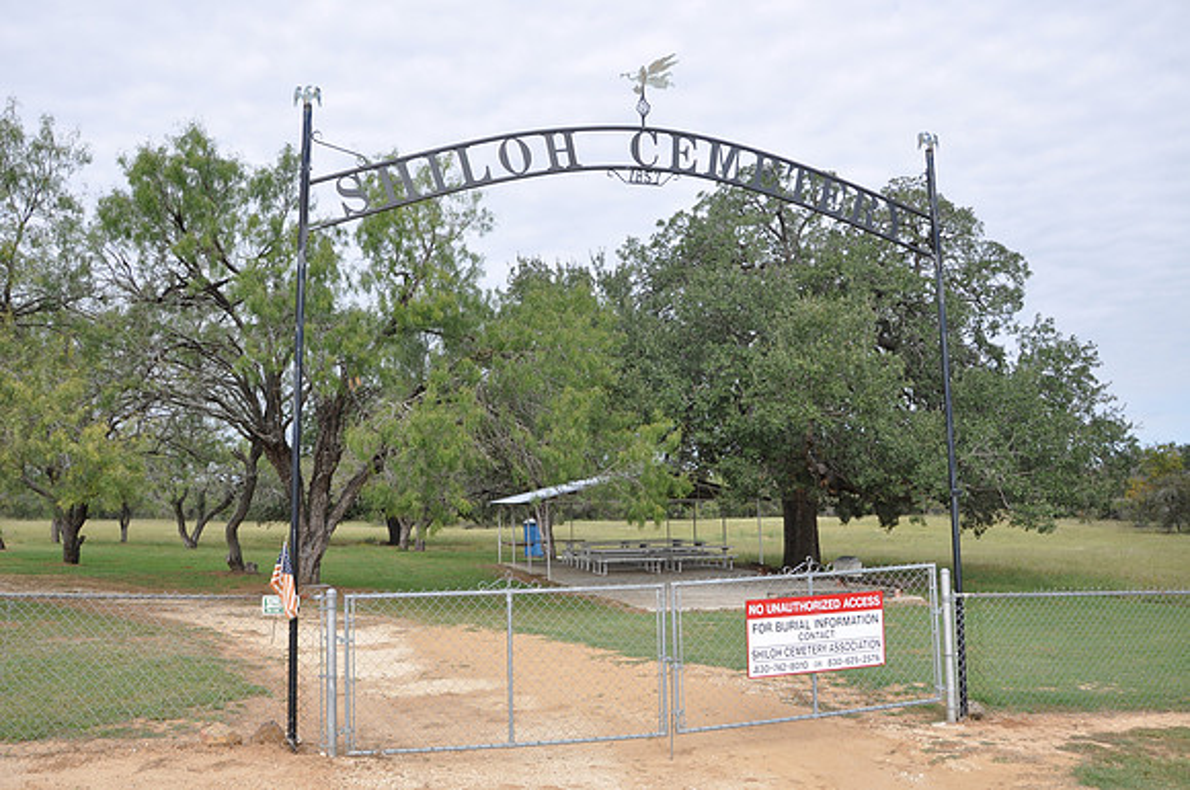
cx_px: 595
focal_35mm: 27
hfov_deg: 67.5
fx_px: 891
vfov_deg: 47.8
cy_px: 395
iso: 200
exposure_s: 1/250
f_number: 7.1
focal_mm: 18
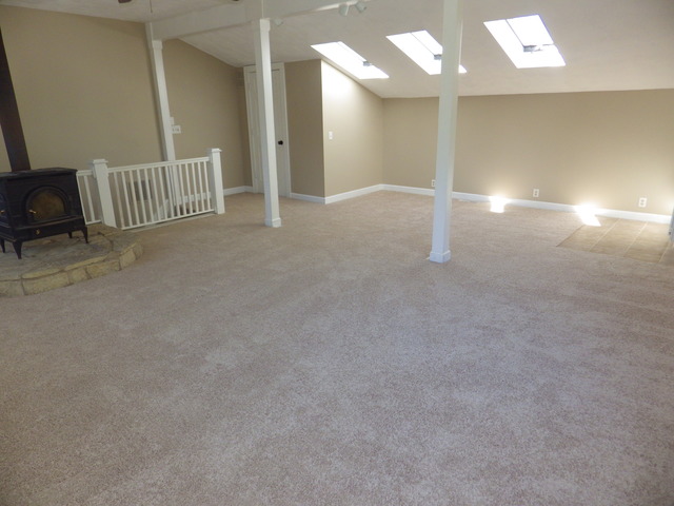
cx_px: 337
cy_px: 253
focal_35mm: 22
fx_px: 428
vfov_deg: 61.1
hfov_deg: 76.4
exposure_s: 1/45
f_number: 3.1
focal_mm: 4
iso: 100
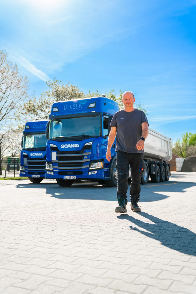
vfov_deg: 51.9
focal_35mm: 37
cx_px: 98
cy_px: 147
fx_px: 302
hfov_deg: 36.0
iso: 100
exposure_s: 1/1000
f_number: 2.8
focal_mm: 37
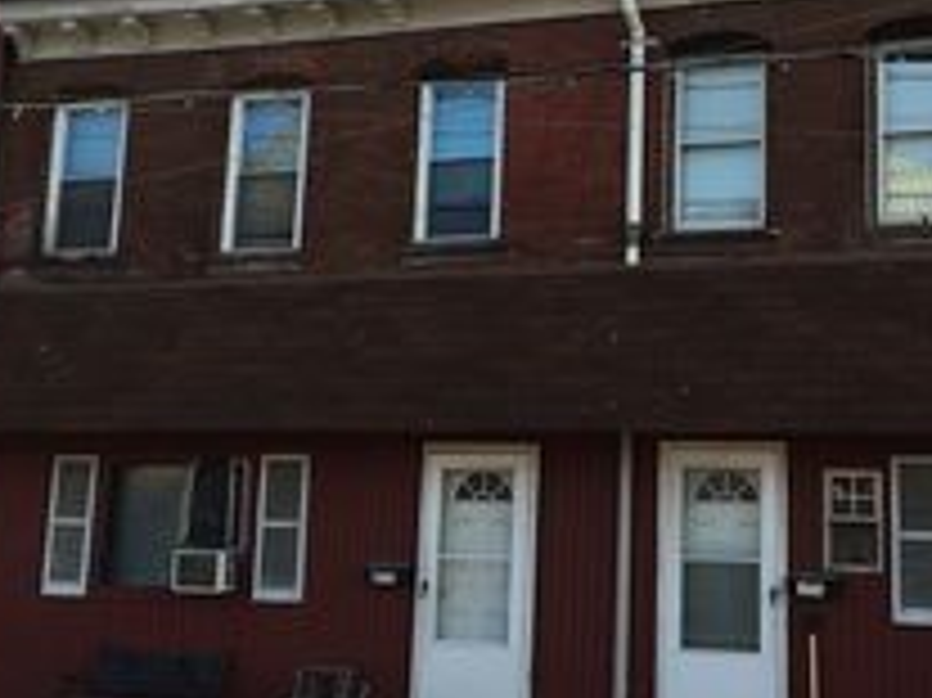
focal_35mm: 70
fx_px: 1884
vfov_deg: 20.7
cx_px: 626
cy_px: 110
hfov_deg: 27.6
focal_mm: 4.15
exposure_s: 1/418
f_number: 2.2
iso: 25
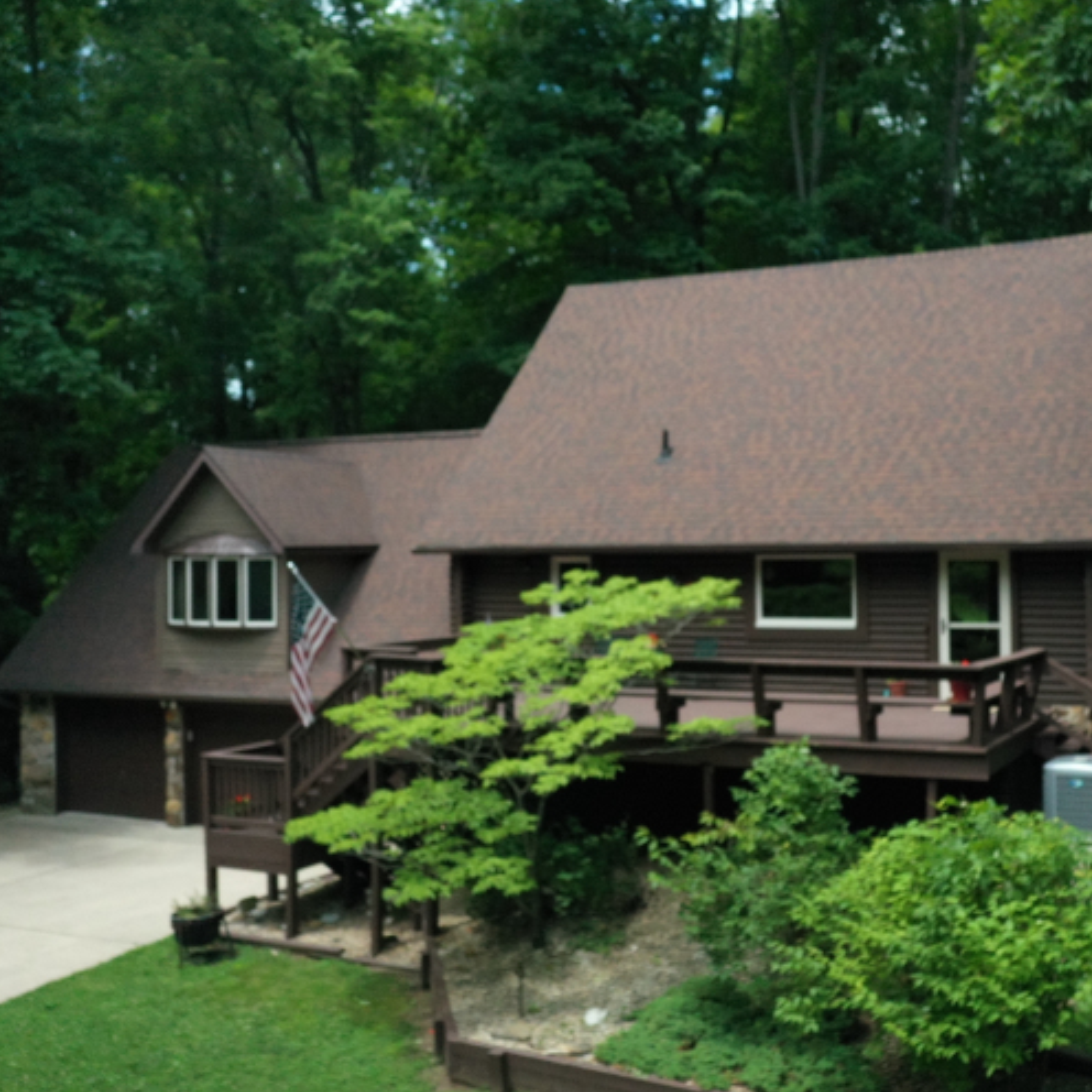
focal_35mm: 36
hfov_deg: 45.5
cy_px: 546
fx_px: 1285
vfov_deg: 46.0
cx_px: 713
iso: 1600
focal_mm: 10.26
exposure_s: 1/5000
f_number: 4
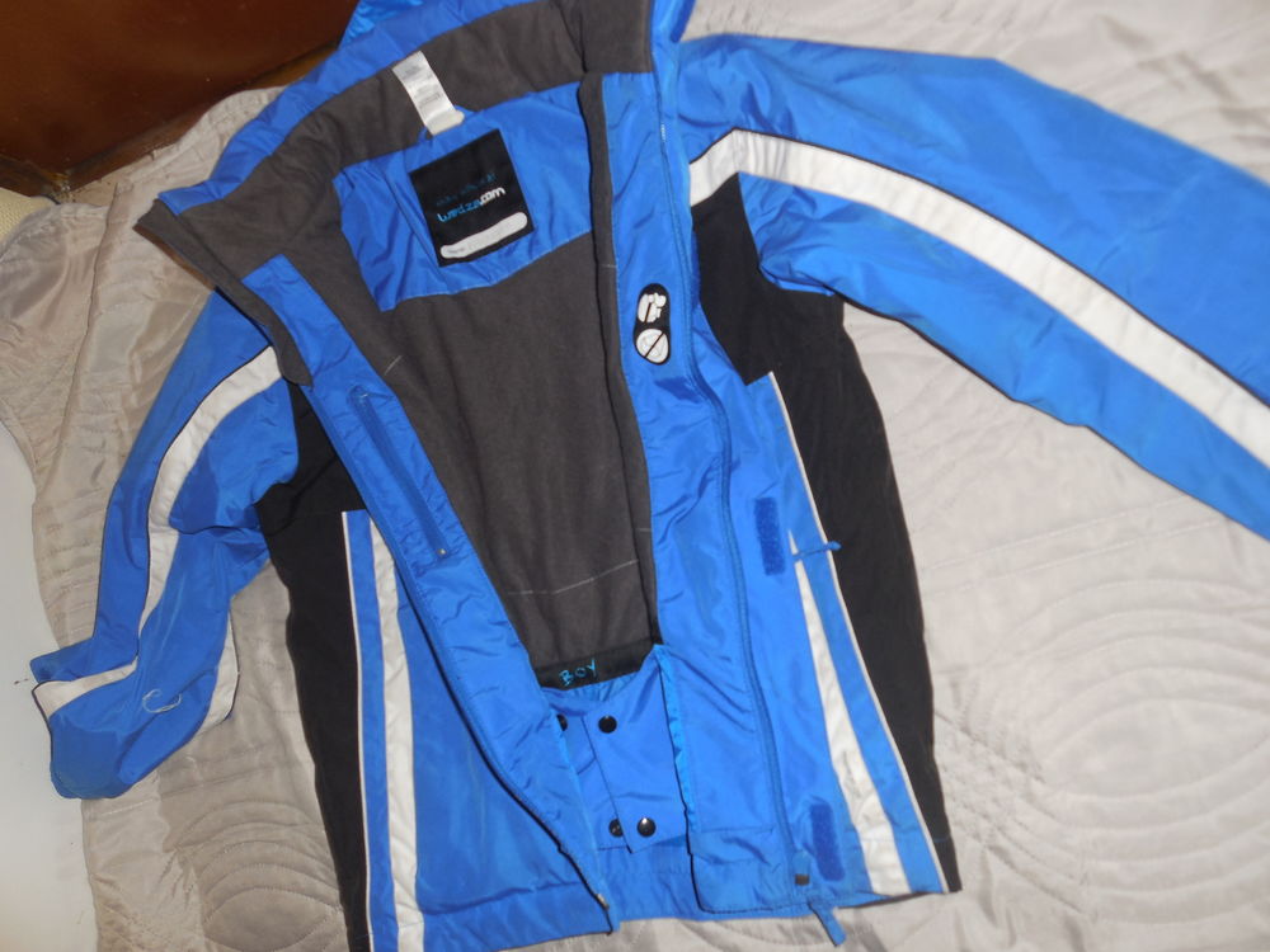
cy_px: 476
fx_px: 954
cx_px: 635
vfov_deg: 53.1
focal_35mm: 26
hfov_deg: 67.3
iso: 125
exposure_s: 1/25
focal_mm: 4.6
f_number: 3.5
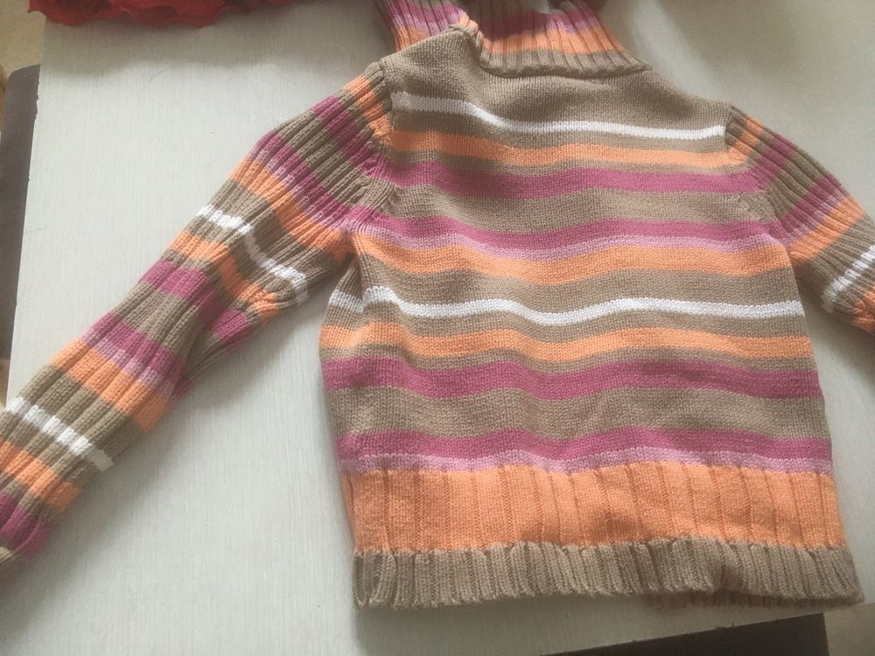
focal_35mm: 29
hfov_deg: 61.7
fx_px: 733
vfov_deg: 48.2
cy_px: 328
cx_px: 438
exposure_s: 1/33
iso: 200
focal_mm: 4.15
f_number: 2.2
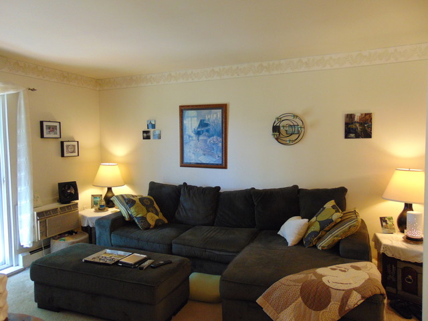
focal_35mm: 25
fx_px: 309
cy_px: 160
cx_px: 214
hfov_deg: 69.4
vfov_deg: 54.9
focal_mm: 4.5
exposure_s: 1/30
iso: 250
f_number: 3
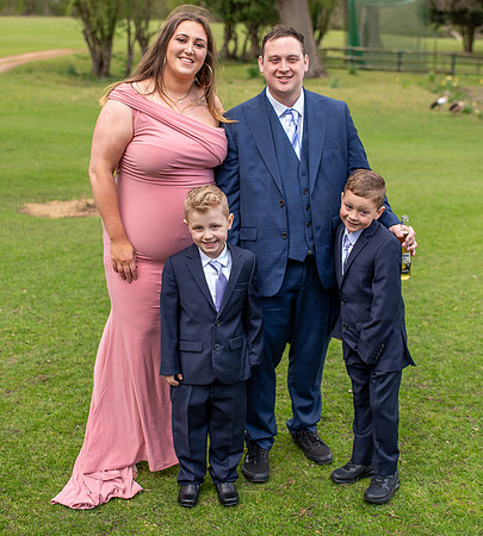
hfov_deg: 30.6
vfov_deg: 33.8
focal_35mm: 53
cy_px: 234
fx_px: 881
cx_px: 258
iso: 100
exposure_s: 1/400
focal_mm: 35
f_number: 2.5
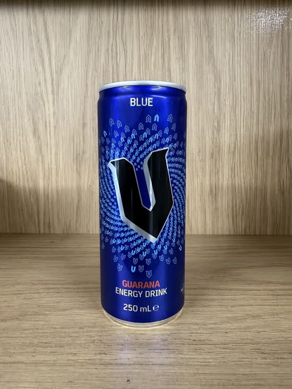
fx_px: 270
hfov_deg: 56.8
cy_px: 194
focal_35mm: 24
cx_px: 146
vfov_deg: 71.6
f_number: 2.2
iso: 160
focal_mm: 2.22
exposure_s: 1/50
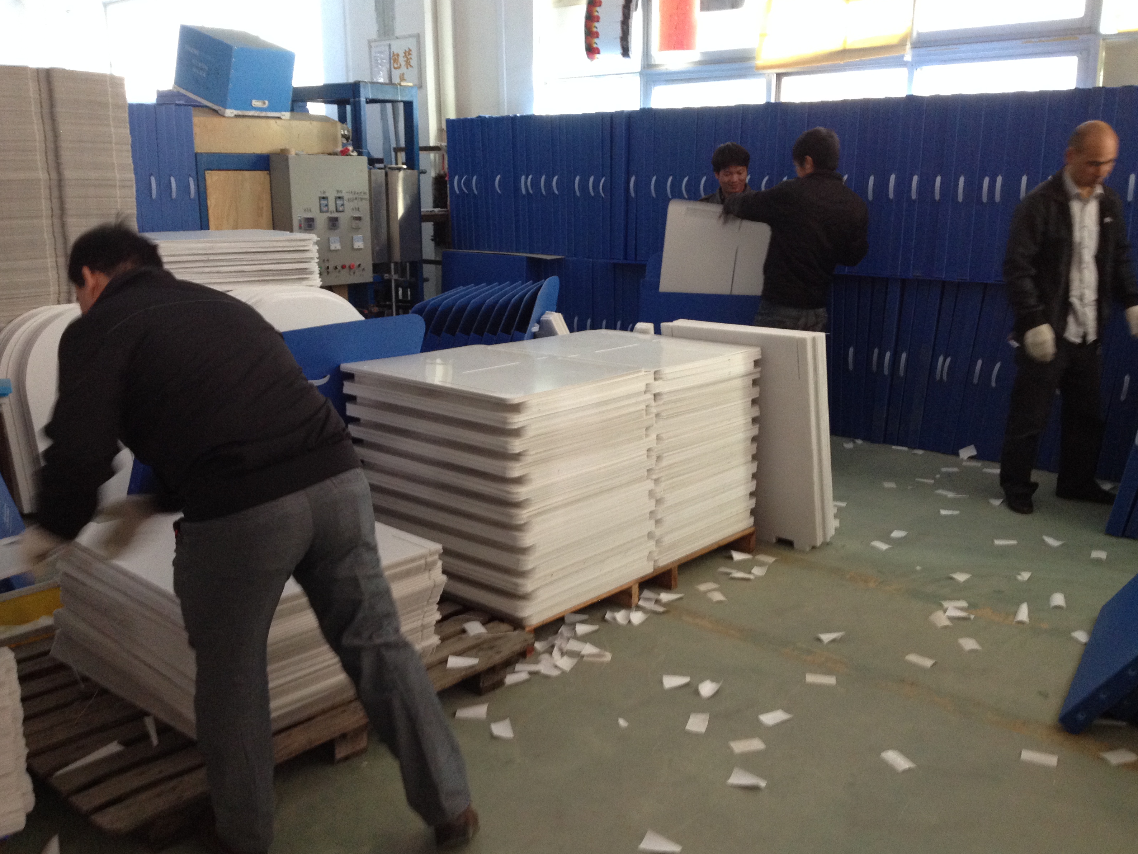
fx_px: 1184
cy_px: 434
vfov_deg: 39.7
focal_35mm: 36
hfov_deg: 51.4
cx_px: 579
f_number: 2.4
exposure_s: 1/20
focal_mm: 4.28
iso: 200
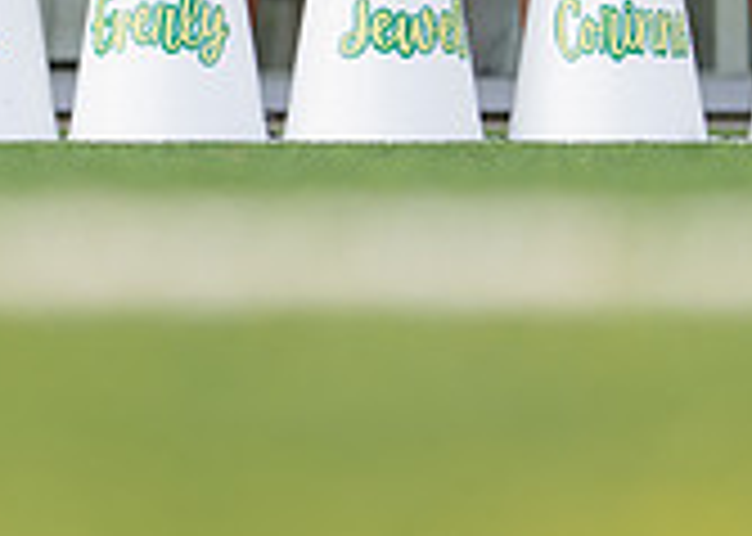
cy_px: -260
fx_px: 4524
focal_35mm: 212
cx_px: 154
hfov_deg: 9.5
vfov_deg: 6.7
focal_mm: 50
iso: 125
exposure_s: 1/500
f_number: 1.2
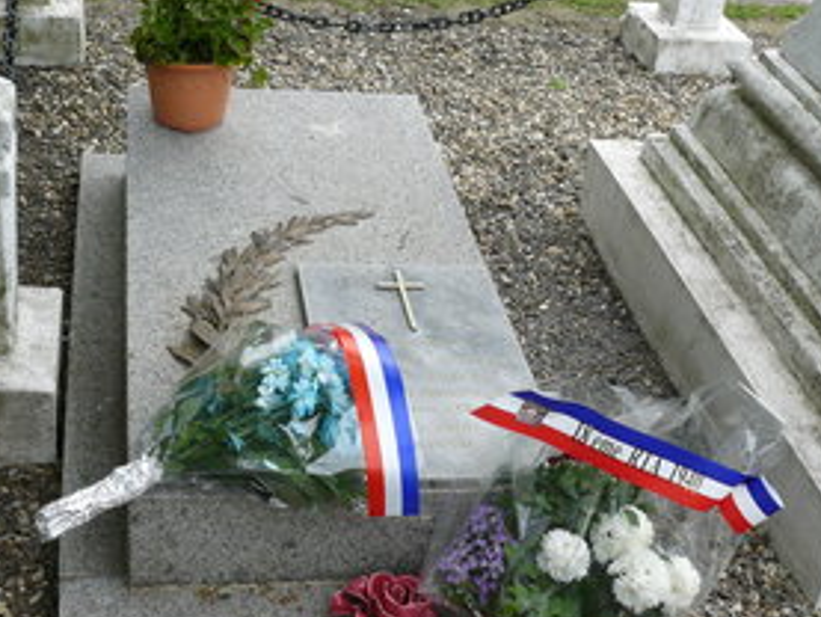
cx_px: 403
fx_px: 1234
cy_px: 397
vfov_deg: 27.9
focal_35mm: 52
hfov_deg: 36.8
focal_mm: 6
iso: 100
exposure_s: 1/250
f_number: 4.5
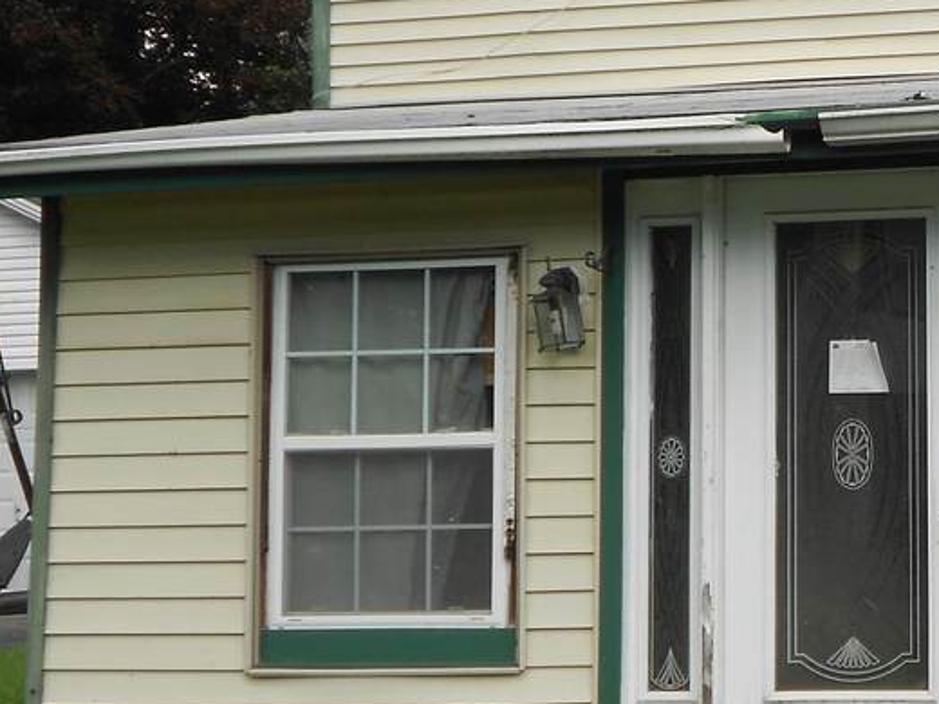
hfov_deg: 20.7
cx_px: 966
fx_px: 2468
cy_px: 278
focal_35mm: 91
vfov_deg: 16.2
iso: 80
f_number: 3.9
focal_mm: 6.7
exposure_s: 1/320
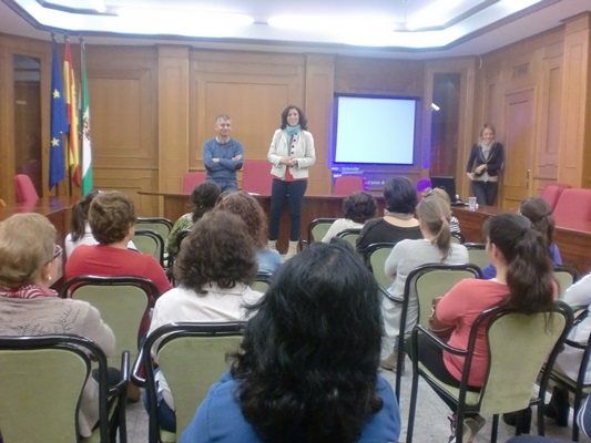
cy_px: 222
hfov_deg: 52.6
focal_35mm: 35
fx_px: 598
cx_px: 296
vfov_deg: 40.7
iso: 400
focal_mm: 6.3
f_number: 3.1
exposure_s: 1/50
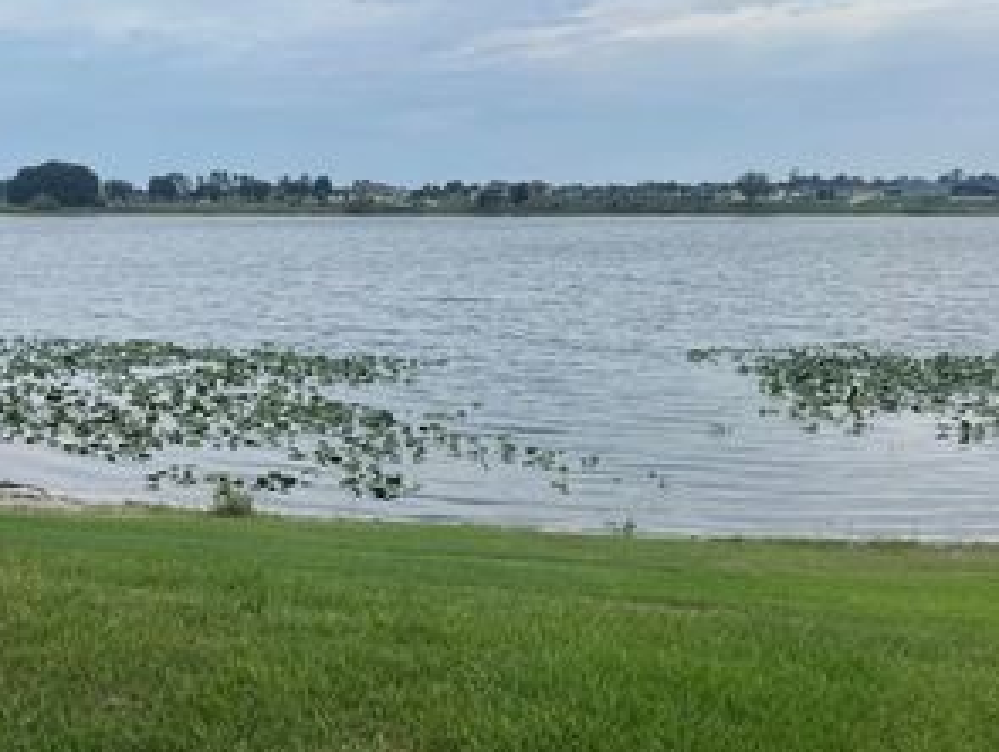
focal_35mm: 44
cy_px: 435
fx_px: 1271
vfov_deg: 32.9
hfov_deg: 42.7
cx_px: 400
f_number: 1.6
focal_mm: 4.2
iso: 32
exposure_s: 1/3125
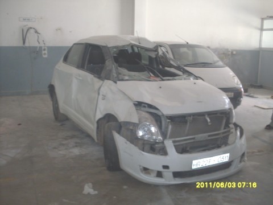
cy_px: 102
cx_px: 136
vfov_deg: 37.7
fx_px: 300
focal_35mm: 38
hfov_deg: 49.0
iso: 100
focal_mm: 6.3
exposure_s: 1/45
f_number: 2.8
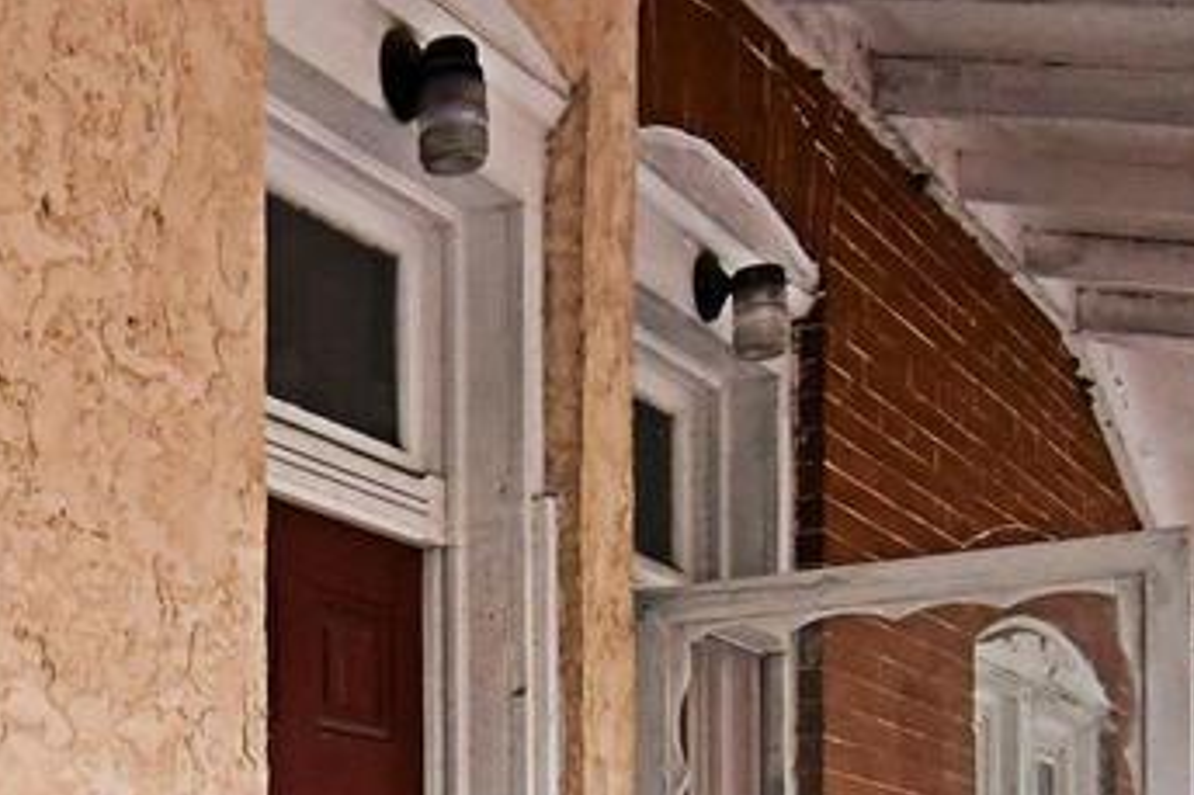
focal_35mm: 67
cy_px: 993
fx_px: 2221
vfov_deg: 19.0
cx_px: 184
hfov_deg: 29.2
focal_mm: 11
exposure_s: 1/2000
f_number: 5
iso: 1250
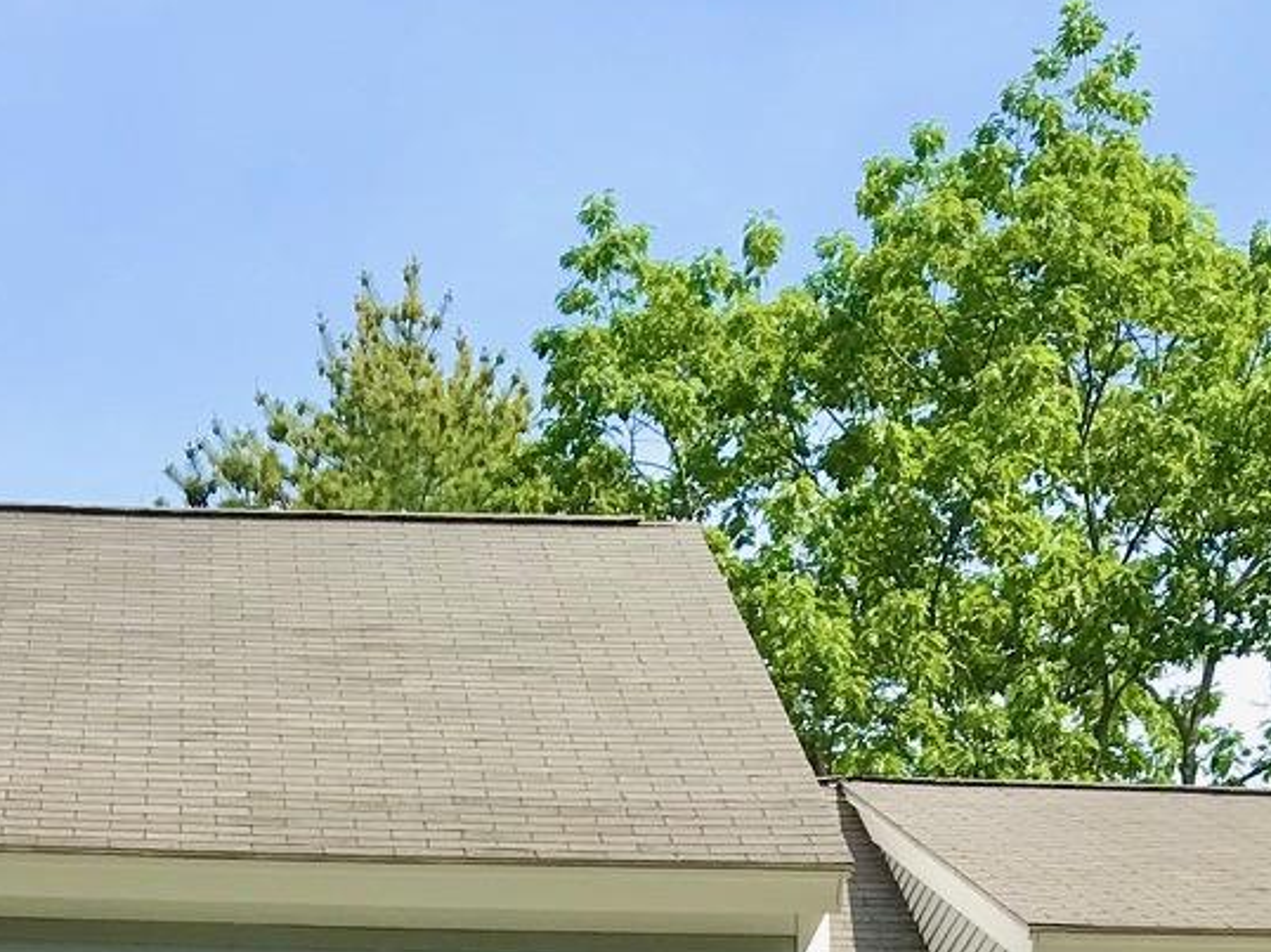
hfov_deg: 18.7
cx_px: 404
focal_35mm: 105
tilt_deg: +7.7
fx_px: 3854
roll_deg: +0.0
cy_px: 1765
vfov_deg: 12.7
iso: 20
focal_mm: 3.99
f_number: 1.8
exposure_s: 1/1996
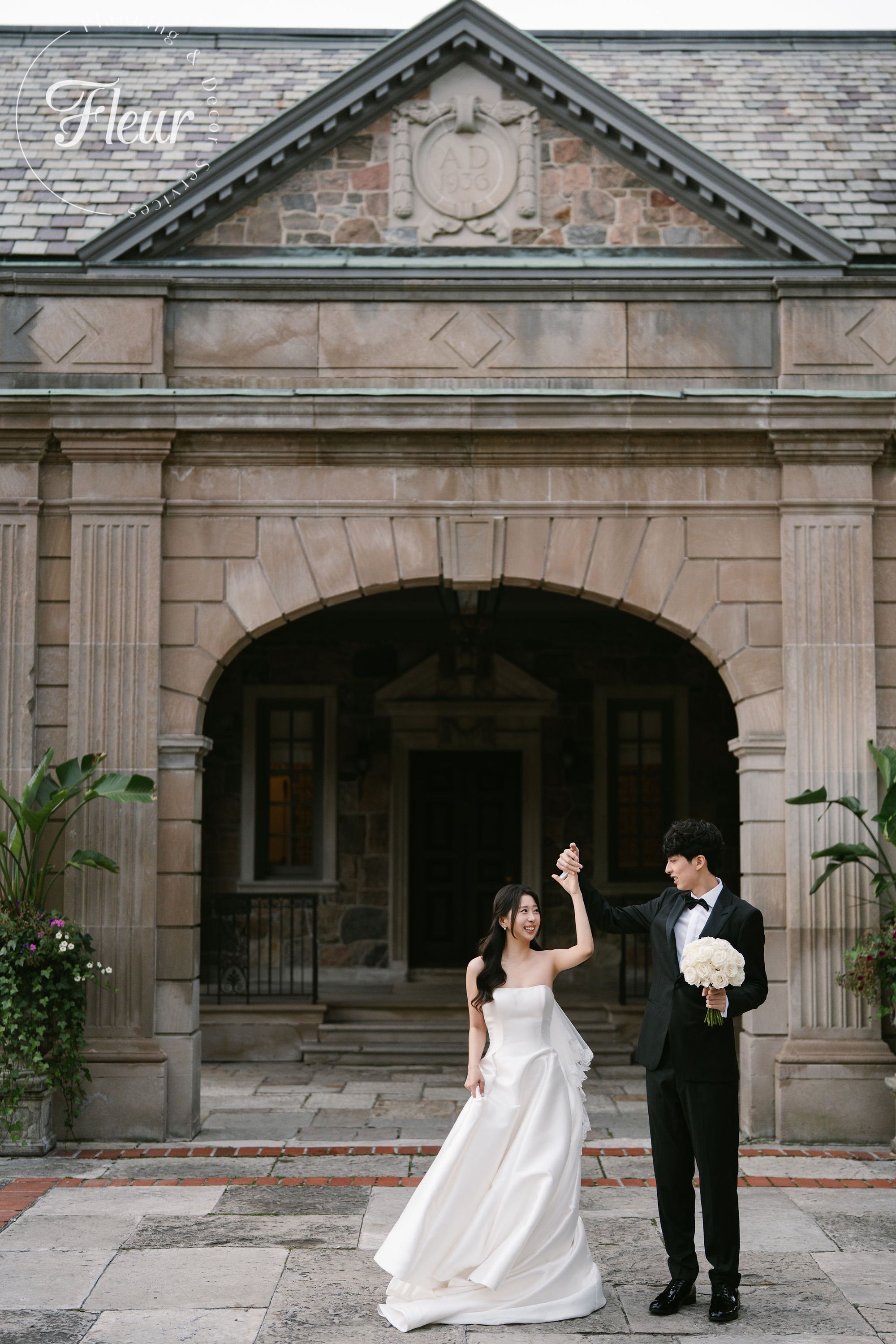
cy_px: 672
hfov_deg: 27.0
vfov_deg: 39.6
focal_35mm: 50
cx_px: 448
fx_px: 1867
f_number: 1.4
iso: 400
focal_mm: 50
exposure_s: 1/2000
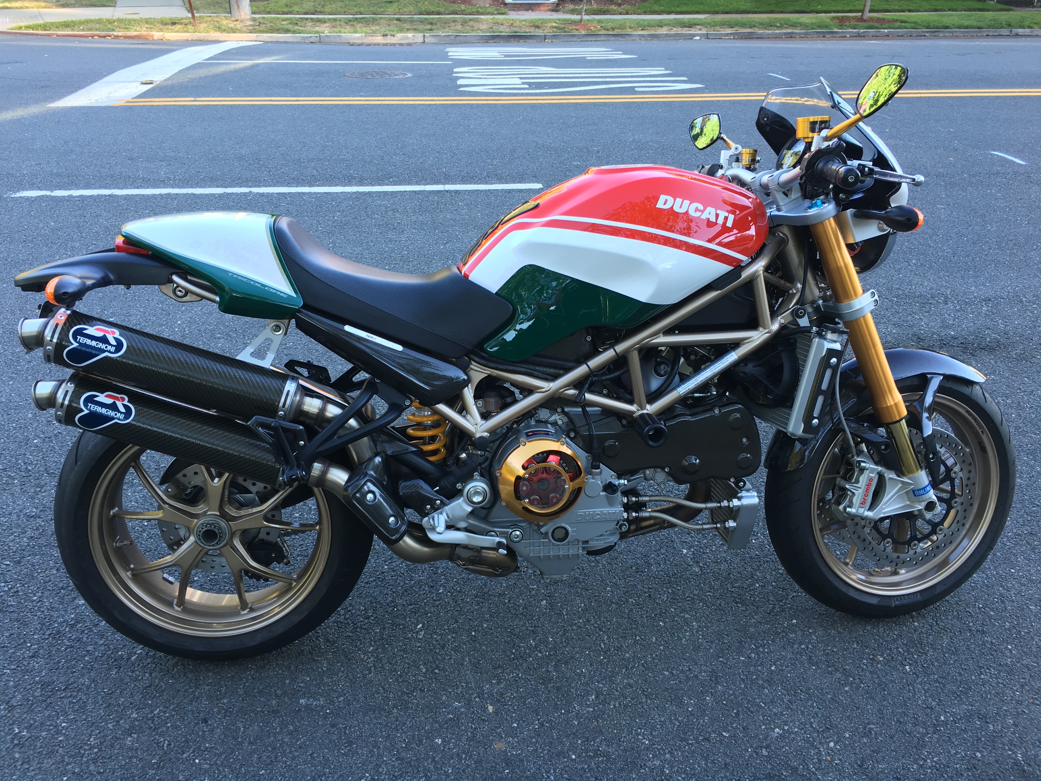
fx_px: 872
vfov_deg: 48.2
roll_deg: -0.8
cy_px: 390
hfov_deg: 61.7
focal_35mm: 29
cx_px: 520
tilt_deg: -24.8
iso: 25
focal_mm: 4.15
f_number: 2.2
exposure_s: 1/40
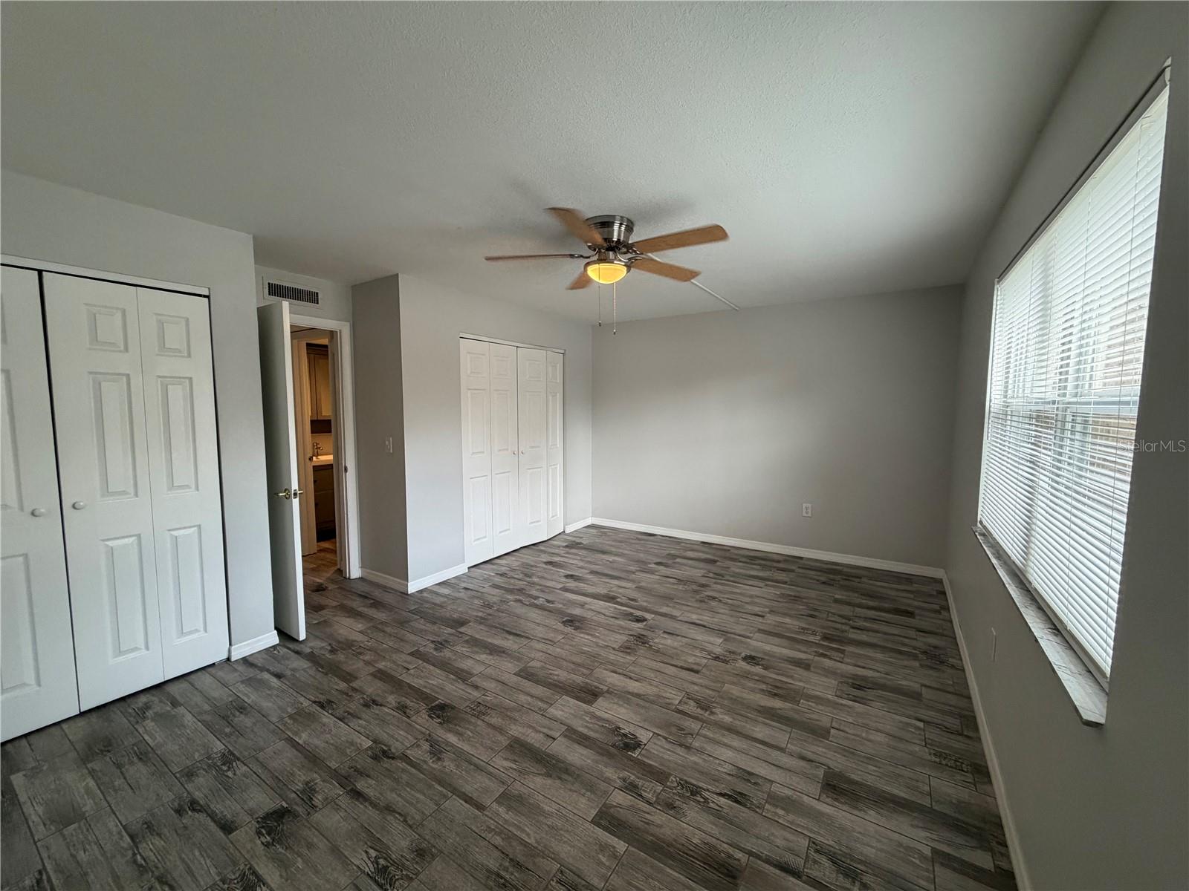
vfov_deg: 85.7
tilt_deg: -5.5
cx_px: 594
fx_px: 481
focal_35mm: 14
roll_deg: +0.0
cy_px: 446
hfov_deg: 102.1
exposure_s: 1/121
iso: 250
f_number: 2.2
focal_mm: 2.22
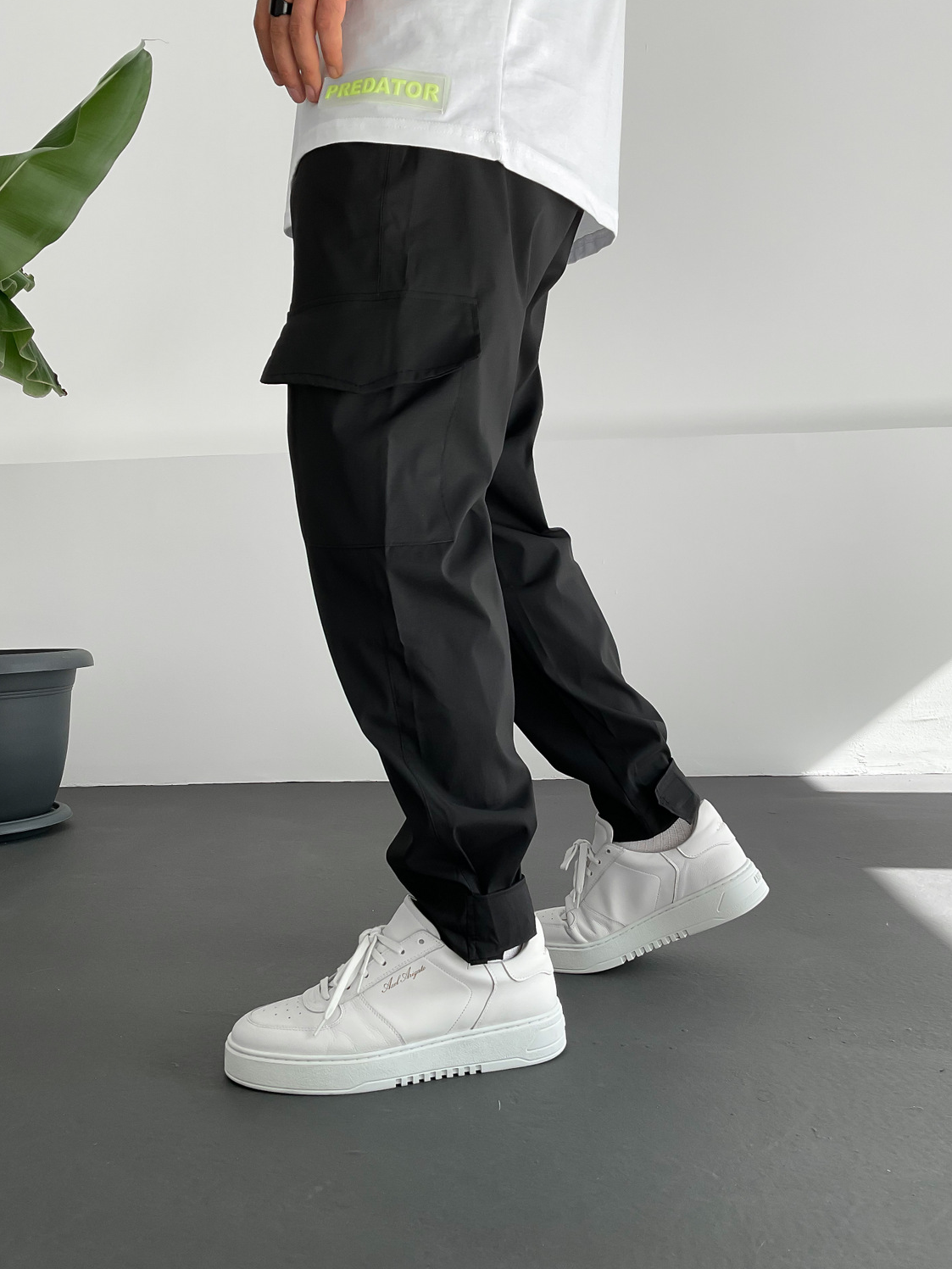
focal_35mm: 31
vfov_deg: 58.3
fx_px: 1137
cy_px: 632
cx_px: 487
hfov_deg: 45.4
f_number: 1.8
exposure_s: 1/310
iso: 16
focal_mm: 3
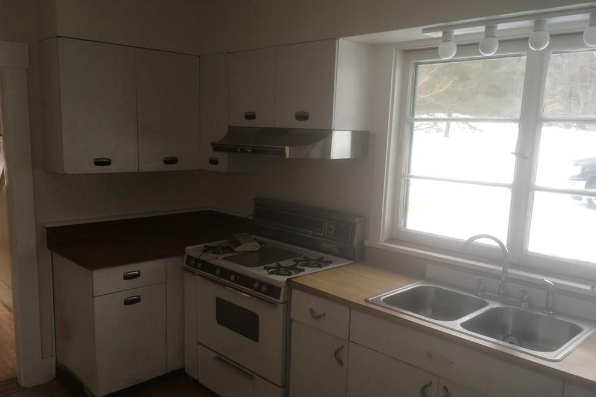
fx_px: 513
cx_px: 296
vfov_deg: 42.3
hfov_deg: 60.3
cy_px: 219
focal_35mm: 31
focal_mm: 4.15
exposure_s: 1/120
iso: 40
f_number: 2.2
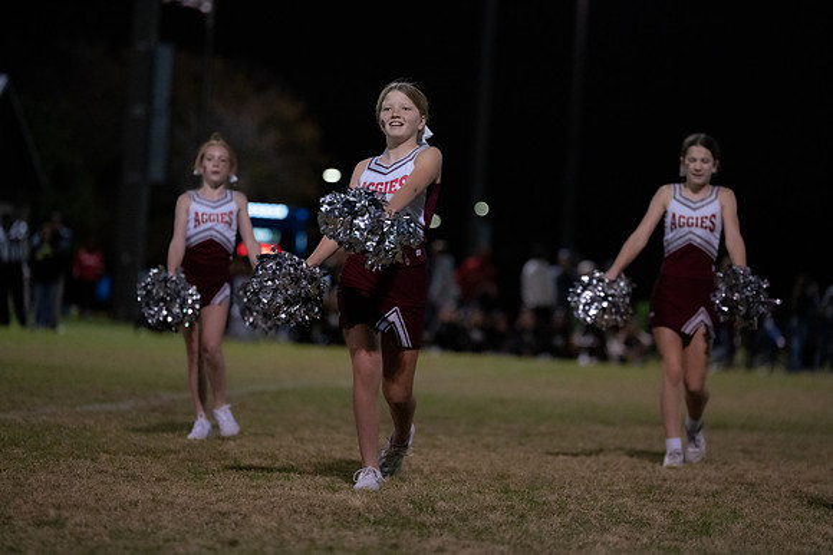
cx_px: 416
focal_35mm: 152
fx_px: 3518
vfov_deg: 9.0
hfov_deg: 13.5
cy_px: 278
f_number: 2.8
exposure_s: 1/800
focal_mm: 152
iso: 8000
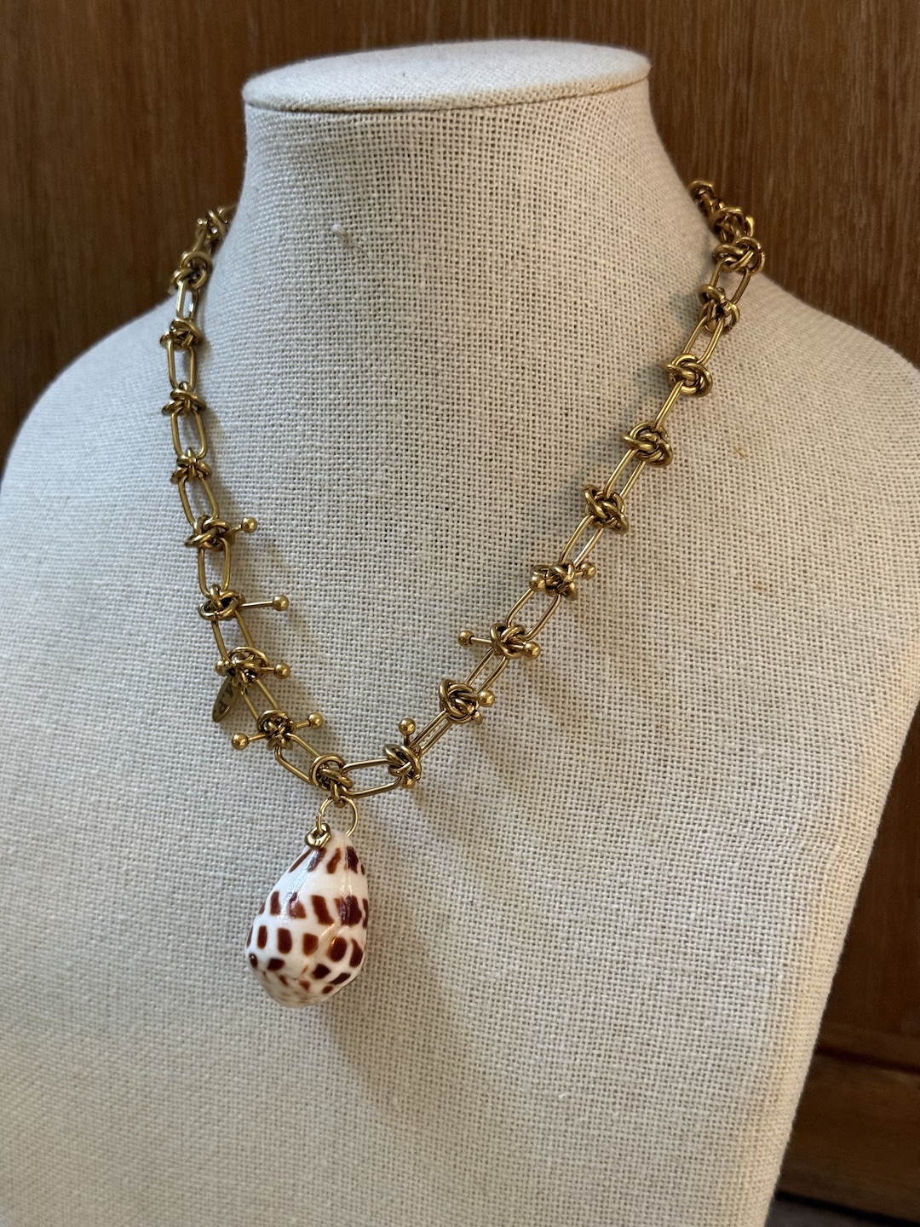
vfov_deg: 39.7
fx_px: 1701
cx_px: 460
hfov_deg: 30.3
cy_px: 614
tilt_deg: -20.6
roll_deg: -0.6
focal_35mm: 48
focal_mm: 6.76
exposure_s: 1/33
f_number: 1.78
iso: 250
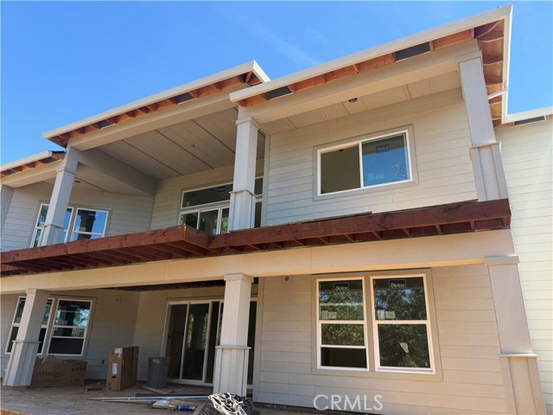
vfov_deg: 56.8
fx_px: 383
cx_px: 276
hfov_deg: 71.6
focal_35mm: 24
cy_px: 208
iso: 80
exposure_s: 1/1122
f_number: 1.78
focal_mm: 6.76
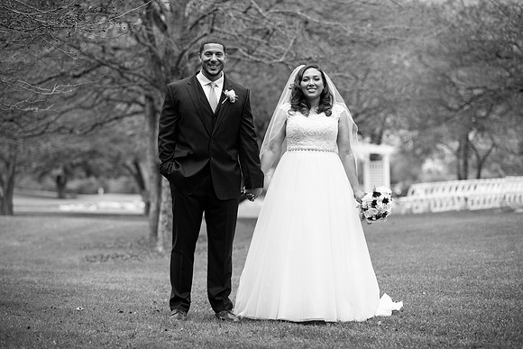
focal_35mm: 85
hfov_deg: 23.9
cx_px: 262
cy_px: 174
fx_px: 1235
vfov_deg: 16.1
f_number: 2.2
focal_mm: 85
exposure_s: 1/400
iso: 125
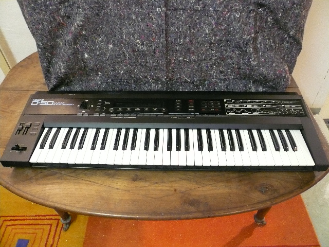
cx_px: 164
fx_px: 266
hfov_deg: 63.4
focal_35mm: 28
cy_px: 124
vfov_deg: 49.7
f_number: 2.8
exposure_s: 1/10
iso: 400
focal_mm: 4.6
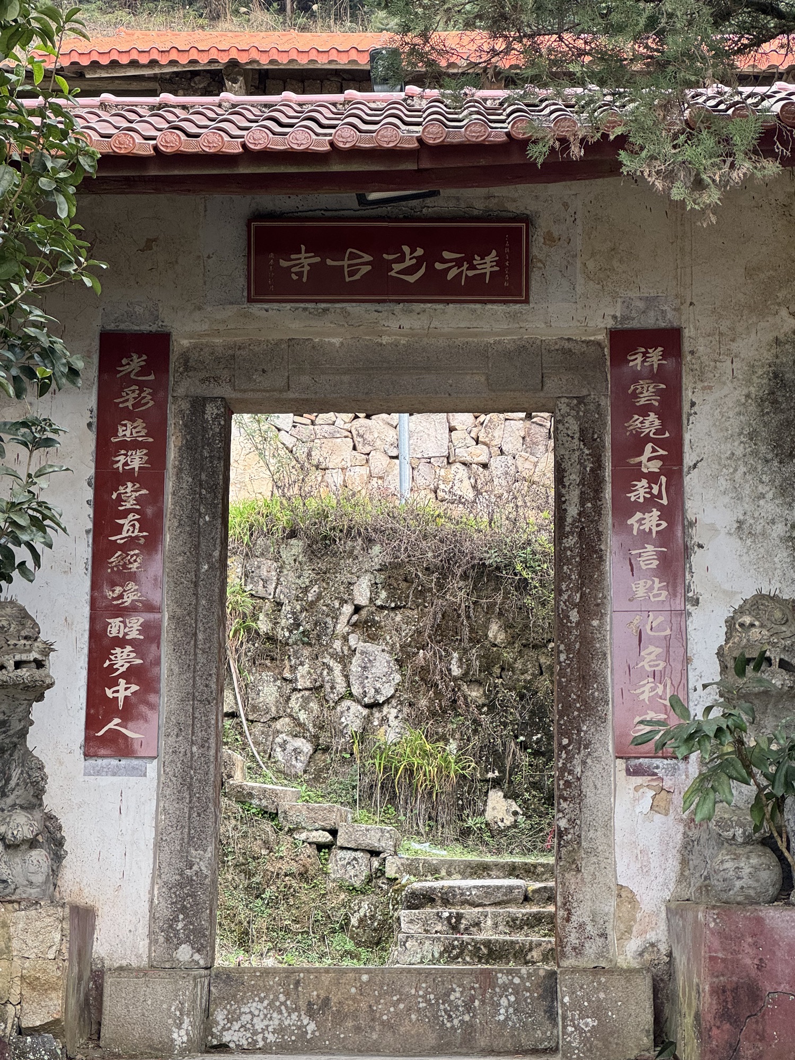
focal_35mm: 77
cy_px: 530
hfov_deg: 19.1
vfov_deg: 25.3
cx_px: 398
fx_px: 2358
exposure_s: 1/99
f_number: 2.8
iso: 125
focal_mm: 9
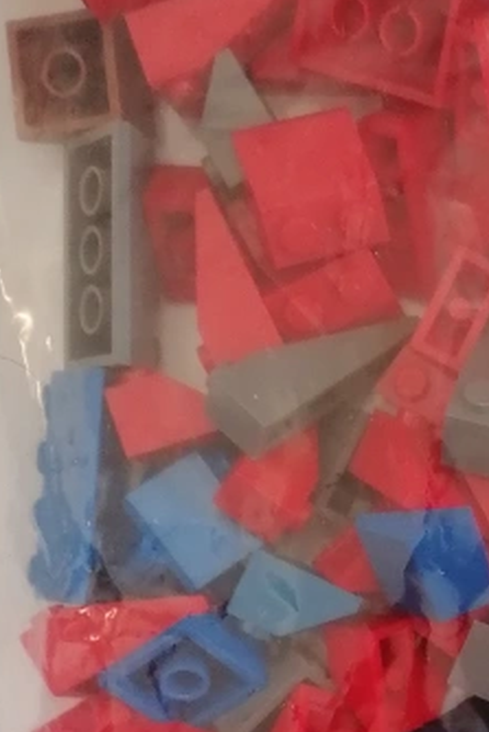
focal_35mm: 84
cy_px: 701
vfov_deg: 23.3
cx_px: 702
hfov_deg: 15.2
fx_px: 1710
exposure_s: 1/33.3
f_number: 1.8
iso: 160
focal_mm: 4.75
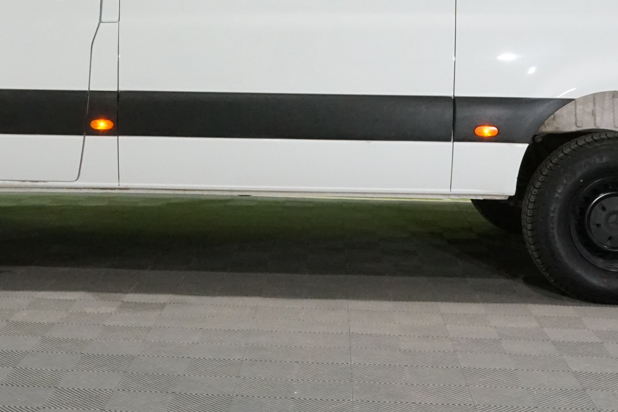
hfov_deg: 30.9
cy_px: 59
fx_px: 1116
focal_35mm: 65
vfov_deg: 20.6
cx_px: 262
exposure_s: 1/25
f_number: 22
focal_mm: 28
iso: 6400
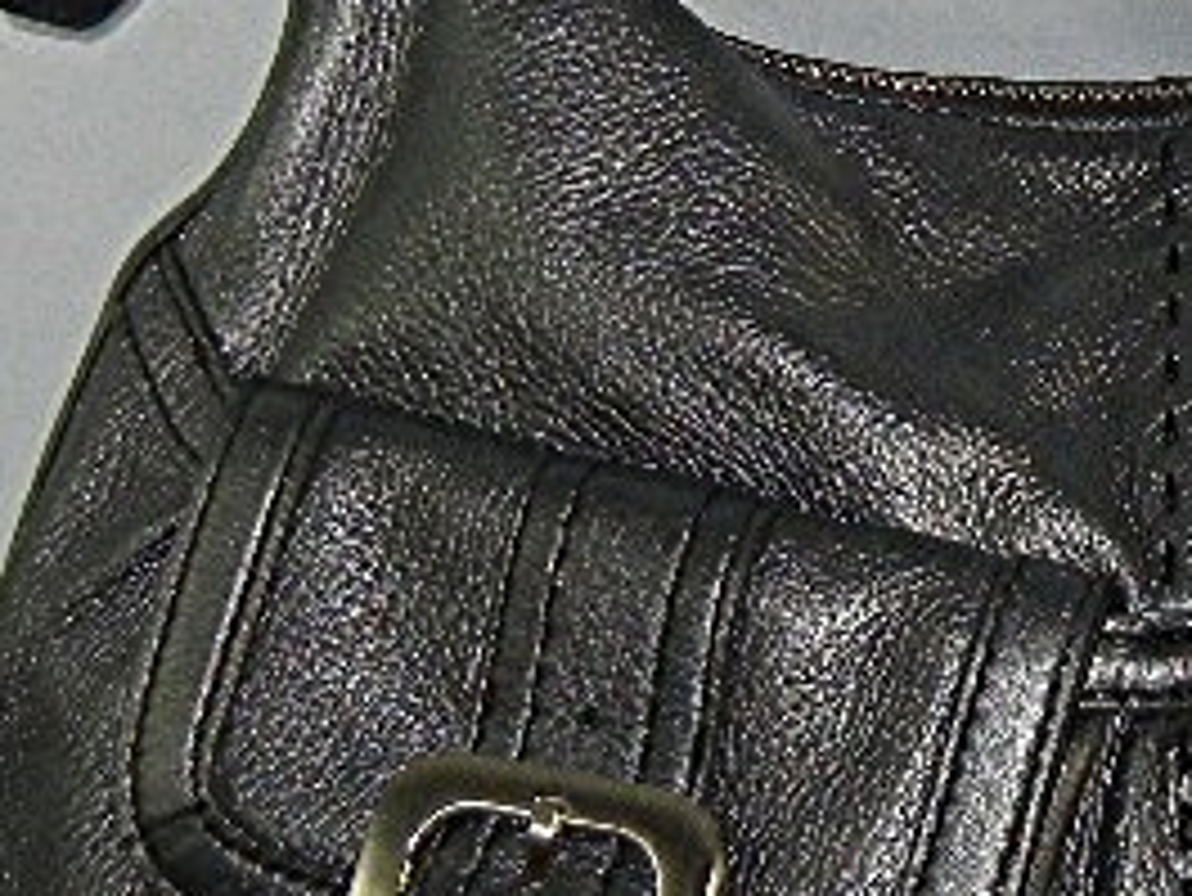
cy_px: 198
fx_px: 3996
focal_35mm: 116
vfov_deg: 12.7
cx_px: 1147
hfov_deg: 16.7
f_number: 7
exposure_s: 1/30
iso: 200
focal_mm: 5.4
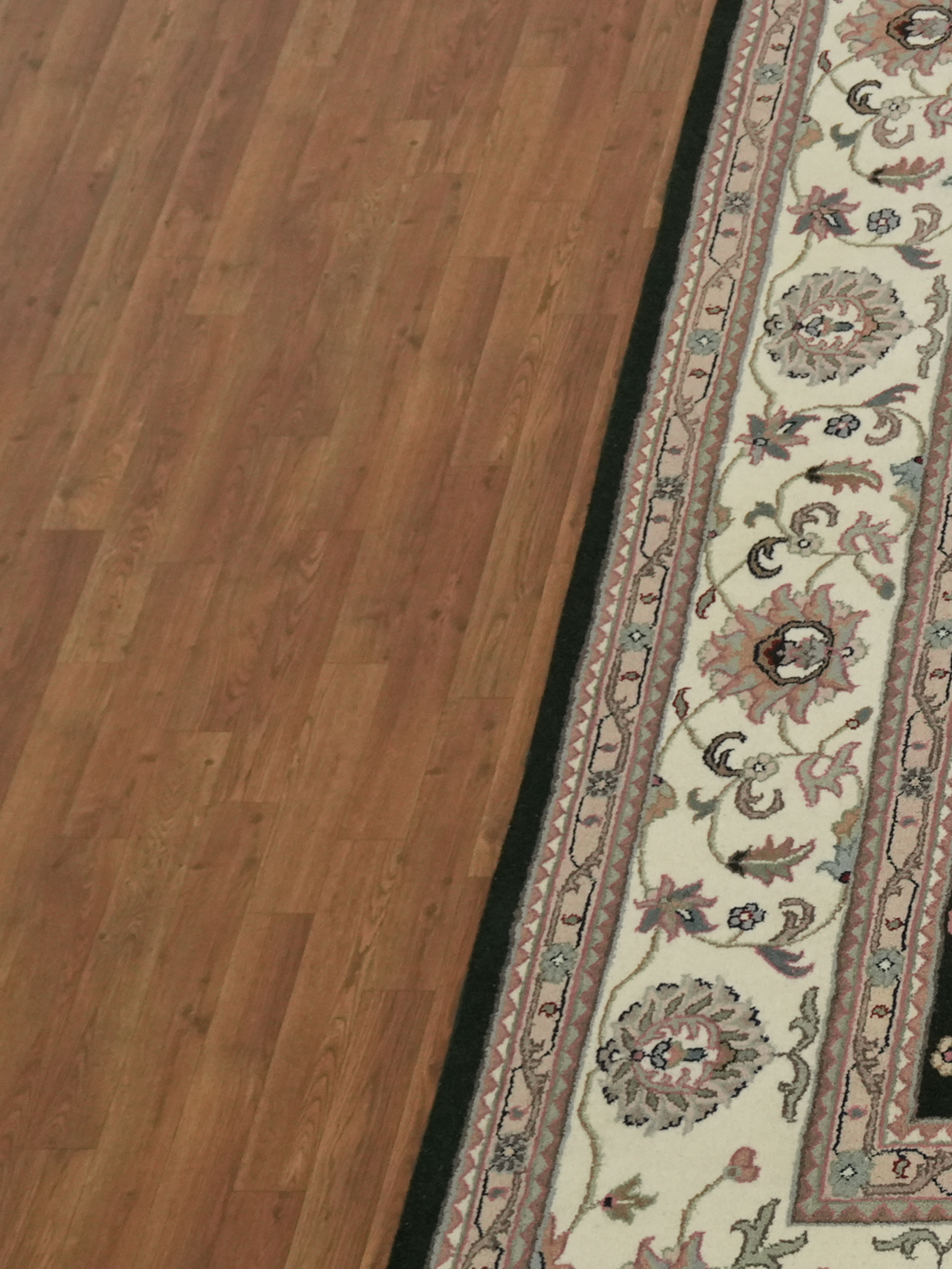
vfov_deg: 20.8
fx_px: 3446
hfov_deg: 13.8
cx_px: 1783
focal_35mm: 94
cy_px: 426
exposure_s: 1/125
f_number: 3.2
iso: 1600
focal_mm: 30
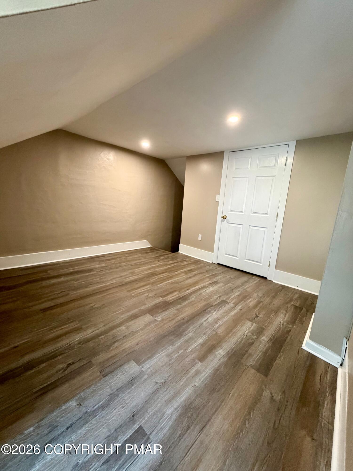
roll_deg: -4.7
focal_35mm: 14
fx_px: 190
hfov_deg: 85.7
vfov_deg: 102.1
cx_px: 176
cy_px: 236
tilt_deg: -8.9
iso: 400
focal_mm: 2.22
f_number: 2.2
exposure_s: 1/60
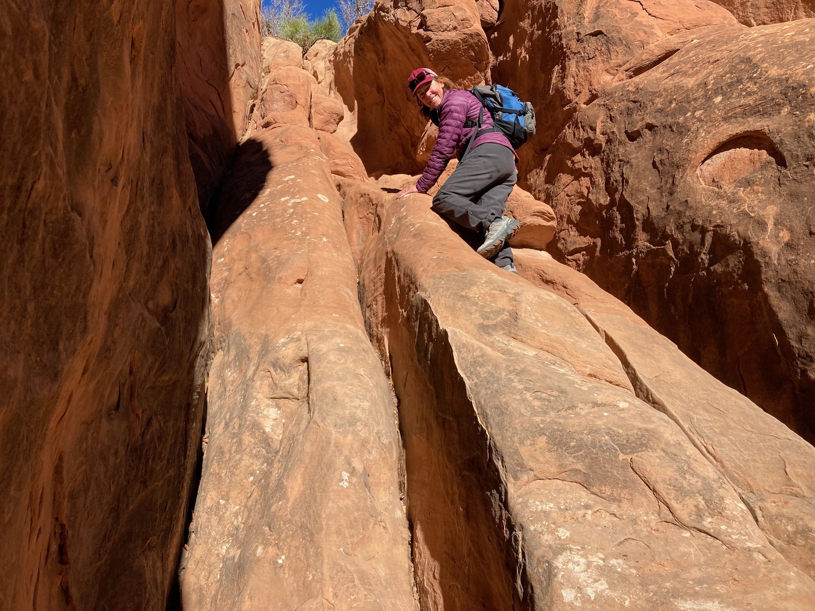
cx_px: 408
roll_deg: -2.7
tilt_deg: +17.0
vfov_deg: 49.7
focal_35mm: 28
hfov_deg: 63.4
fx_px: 659
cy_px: 306
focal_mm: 3.99
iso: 20
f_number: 1.8
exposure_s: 1/1548
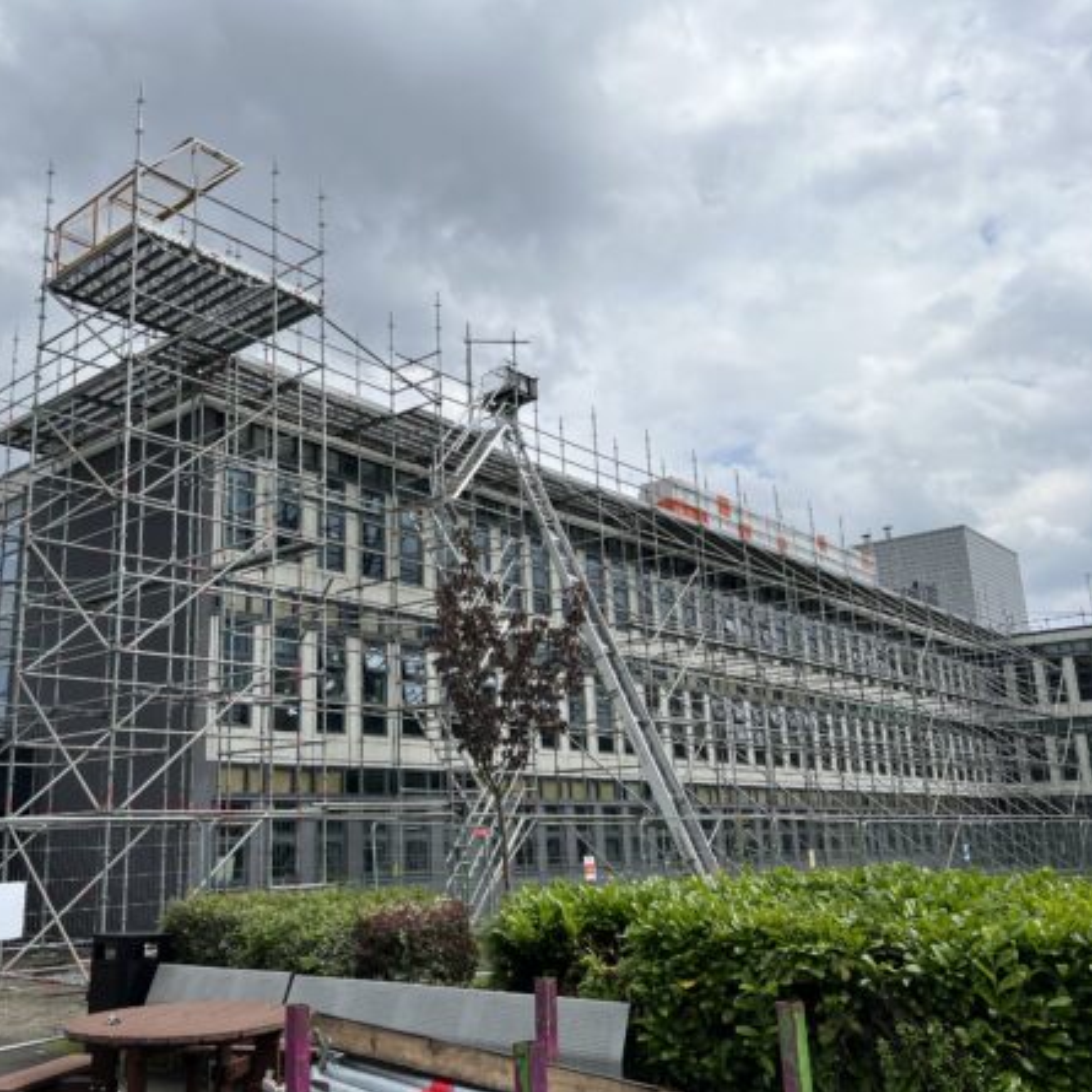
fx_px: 1106
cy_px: 550
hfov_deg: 52.0
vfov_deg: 52.5
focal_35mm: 31
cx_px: 412
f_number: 1.5
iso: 50
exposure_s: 1/8000
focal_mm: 5.7
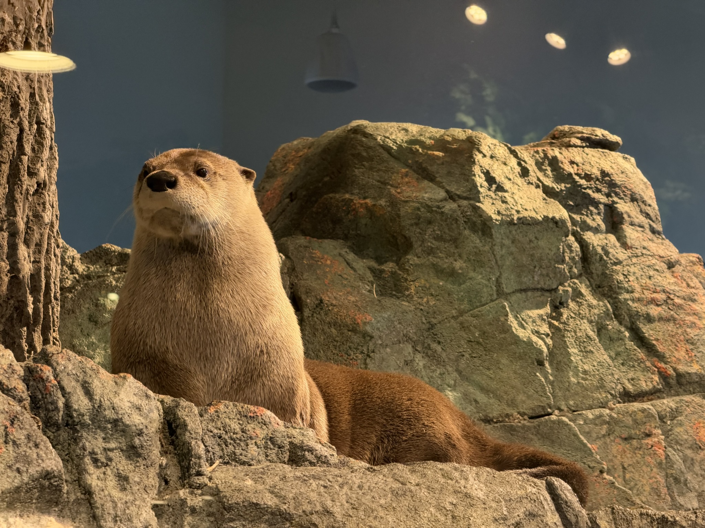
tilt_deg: +9.5
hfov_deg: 19.6
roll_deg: -1.1
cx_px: 352
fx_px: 2037
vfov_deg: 14.8
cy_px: 264
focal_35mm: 100
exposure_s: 1/60
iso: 400
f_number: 2.8
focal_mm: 16.89
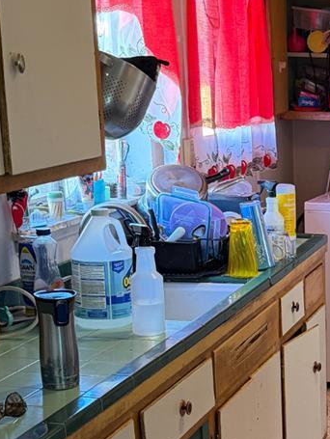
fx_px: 1003
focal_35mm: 79
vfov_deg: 24.4
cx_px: 409
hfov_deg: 17.7
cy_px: 334
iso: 320
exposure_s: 1/60
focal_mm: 6.76
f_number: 1.78
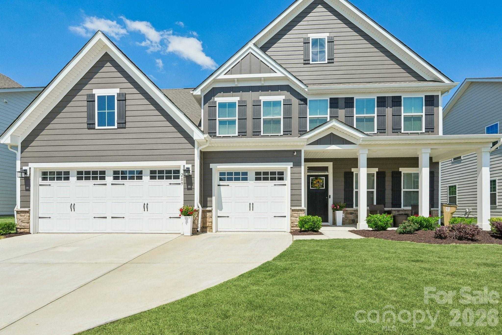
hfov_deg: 95.0
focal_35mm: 16
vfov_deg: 72.0
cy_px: 168
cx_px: 251
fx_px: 230
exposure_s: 1/2500
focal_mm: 16.5
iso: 400
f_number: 7.1
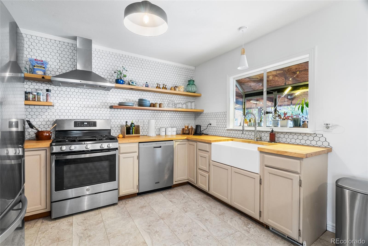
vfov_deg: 73.8
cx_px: 184
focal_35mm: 16
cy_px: 123
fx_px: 164
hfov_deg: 96.7
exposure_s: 6
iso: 160
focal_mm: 16
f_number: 11
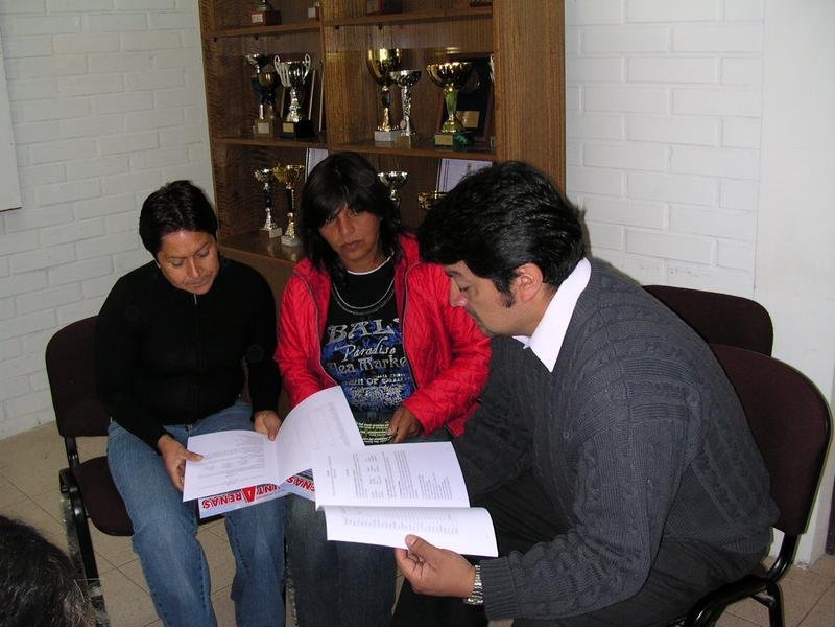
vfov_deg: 38.7
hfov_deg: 50.1
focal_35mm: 37
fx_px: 893
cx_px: 418
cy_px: 314
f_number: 2.7
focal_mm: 5.6
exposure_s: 1/60
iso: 134
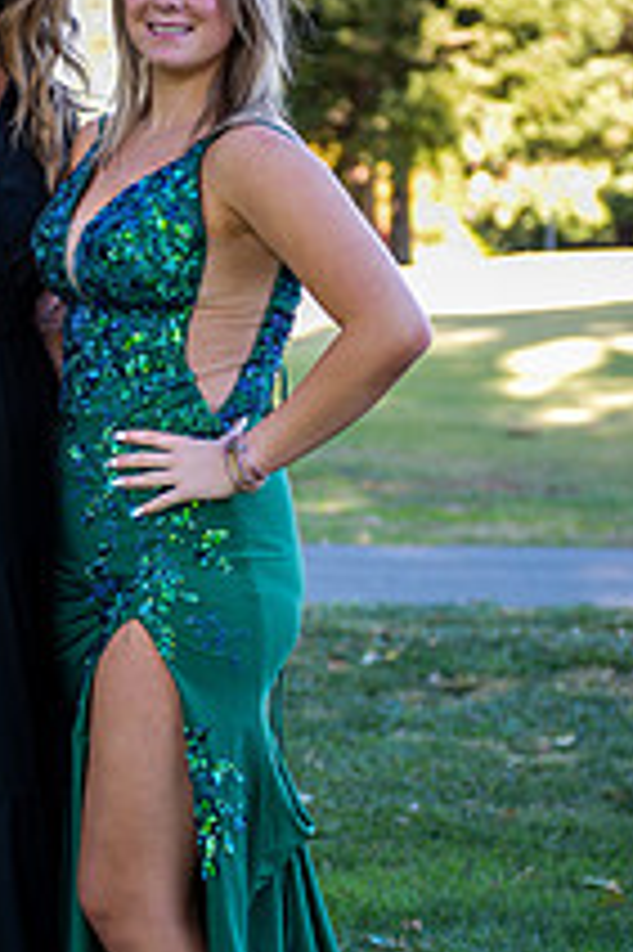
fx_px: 3249
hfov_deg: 11.1
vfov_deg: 16.7
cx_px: 103
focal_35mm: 123
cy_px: 418
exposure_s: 1/250
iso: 320
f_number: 2.8
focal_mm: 58
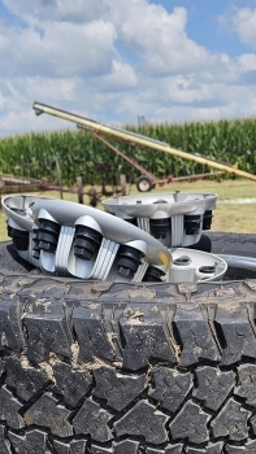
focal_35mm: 55
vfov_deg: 33.5
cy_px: 485
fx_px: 663
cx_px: 156
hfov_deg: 21.8
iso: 10
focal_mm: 6.3
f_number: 1.7
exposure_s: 1/629
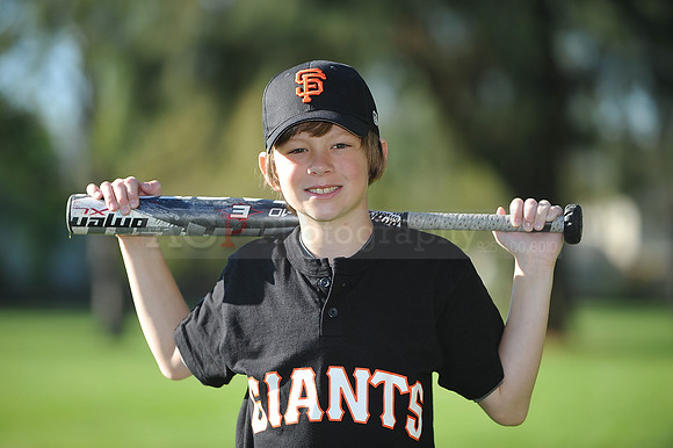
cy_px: 224
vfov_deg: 6.9
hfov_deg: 10.3
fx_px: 3737
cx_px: 336
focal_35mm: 200
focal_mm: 200
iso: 200
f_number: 4
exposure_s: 1/800
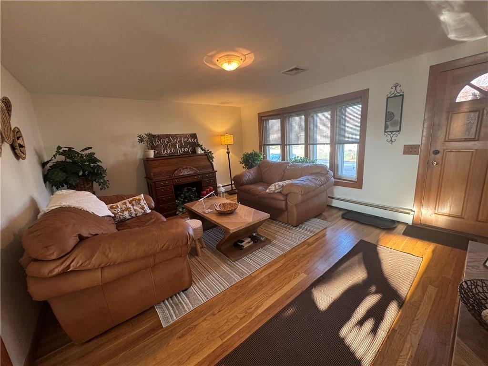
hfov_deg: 102.1
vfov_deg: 85.7
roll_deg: +3.3
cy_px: 183
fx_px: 197
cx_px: 244
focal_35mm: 14
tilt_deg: -12.6
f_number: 2.2
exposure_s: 1/60
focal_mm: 2.22
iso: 160
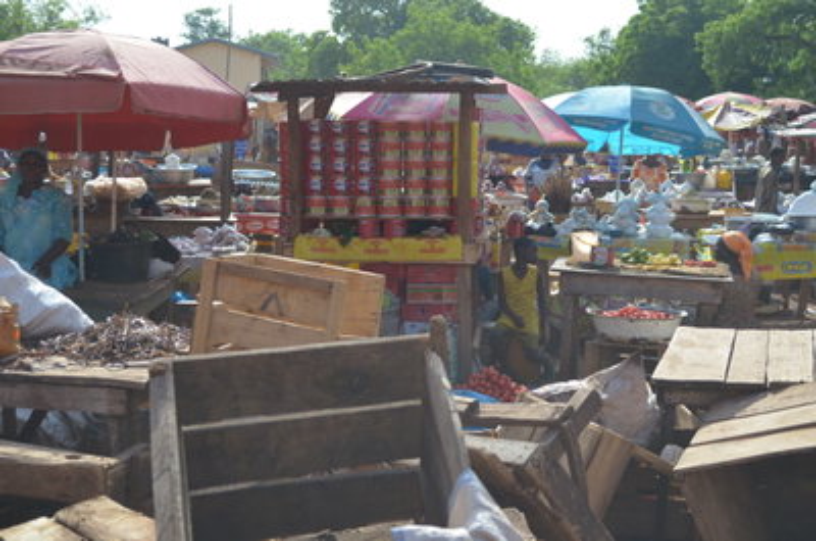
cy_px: 270
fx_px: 1289
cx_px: 408
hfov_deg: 35.1
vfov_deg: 23.7
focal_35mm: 57
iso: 200
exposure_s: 1/500
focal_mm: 38
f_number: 5
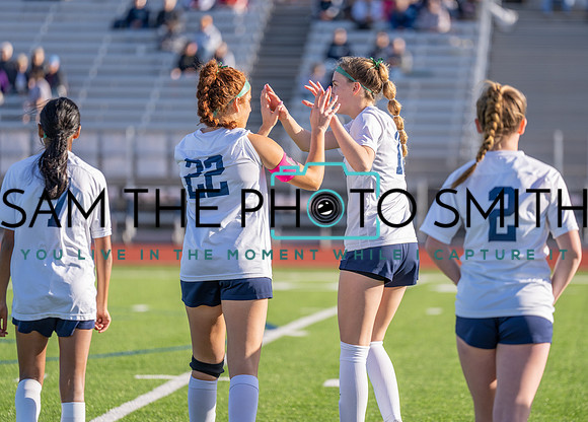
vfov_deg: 6.5
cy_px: 189
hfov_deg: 9.1
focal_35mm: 221
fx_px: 3689
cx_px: 349
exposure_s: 1/1250
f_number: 2.8
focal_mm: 178
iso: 100
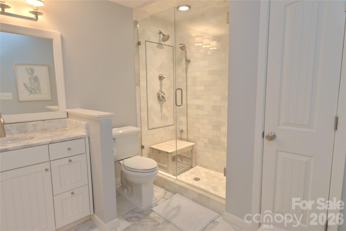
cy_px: 116
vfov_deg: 62.0
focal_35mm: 20
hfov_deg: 84.0
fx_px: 192
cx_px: 173
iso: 100
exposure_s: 1/3
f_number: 7.1
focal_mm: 20
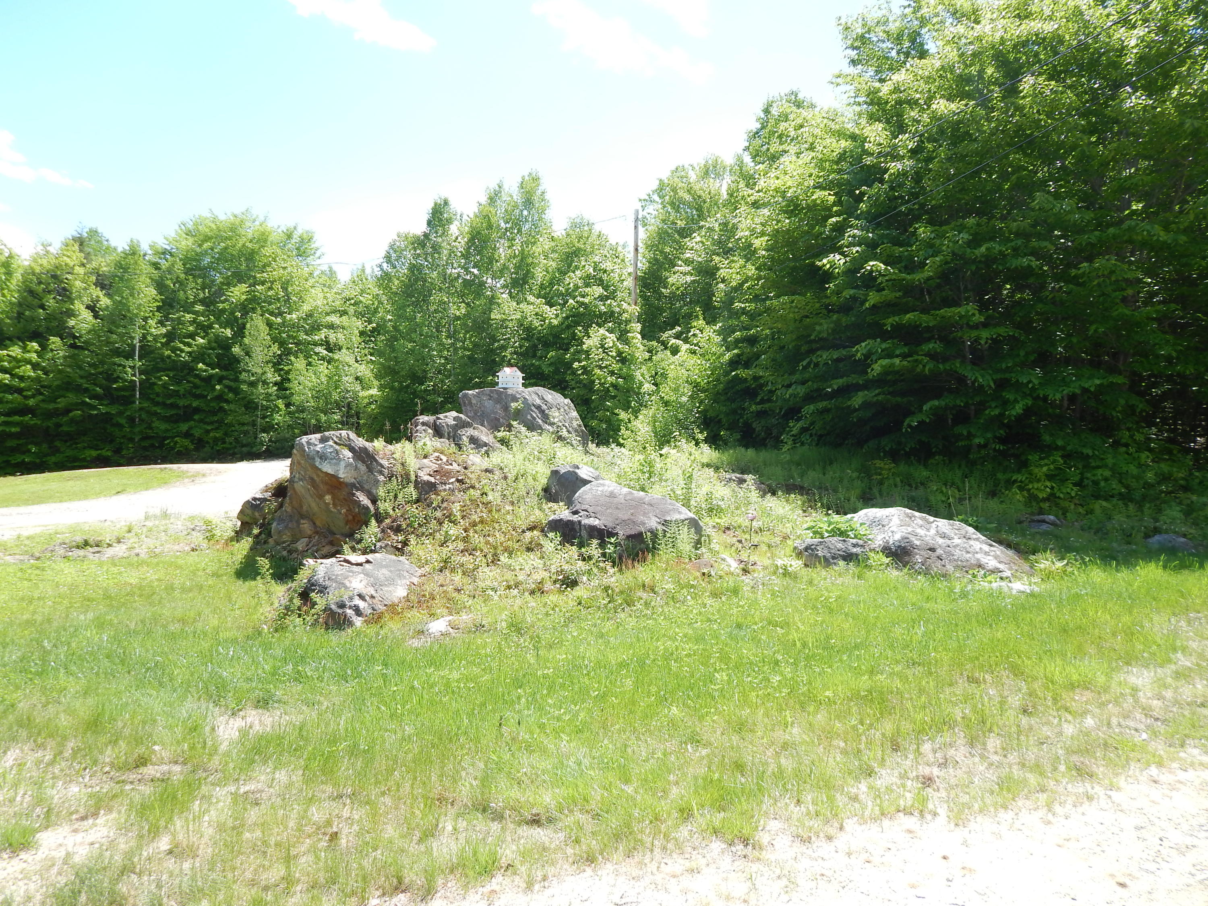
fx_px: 803
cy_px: 453
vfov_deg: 58.9
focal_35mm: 23
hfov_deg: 73.9
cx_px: 604
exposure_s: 1/500
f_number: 3
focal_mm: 4
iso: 125
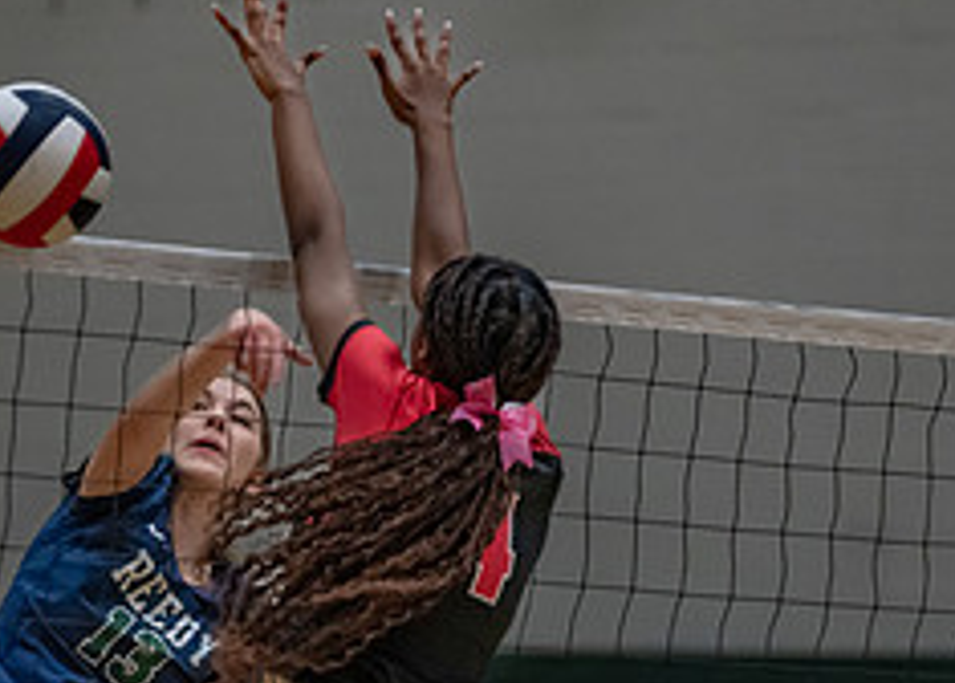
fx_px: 10391
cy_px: 655
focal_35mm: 383
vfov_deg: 3.8
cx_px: 191
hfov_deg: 5.3
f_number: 2.8
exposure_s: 1/1000
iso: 2500
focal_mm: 148
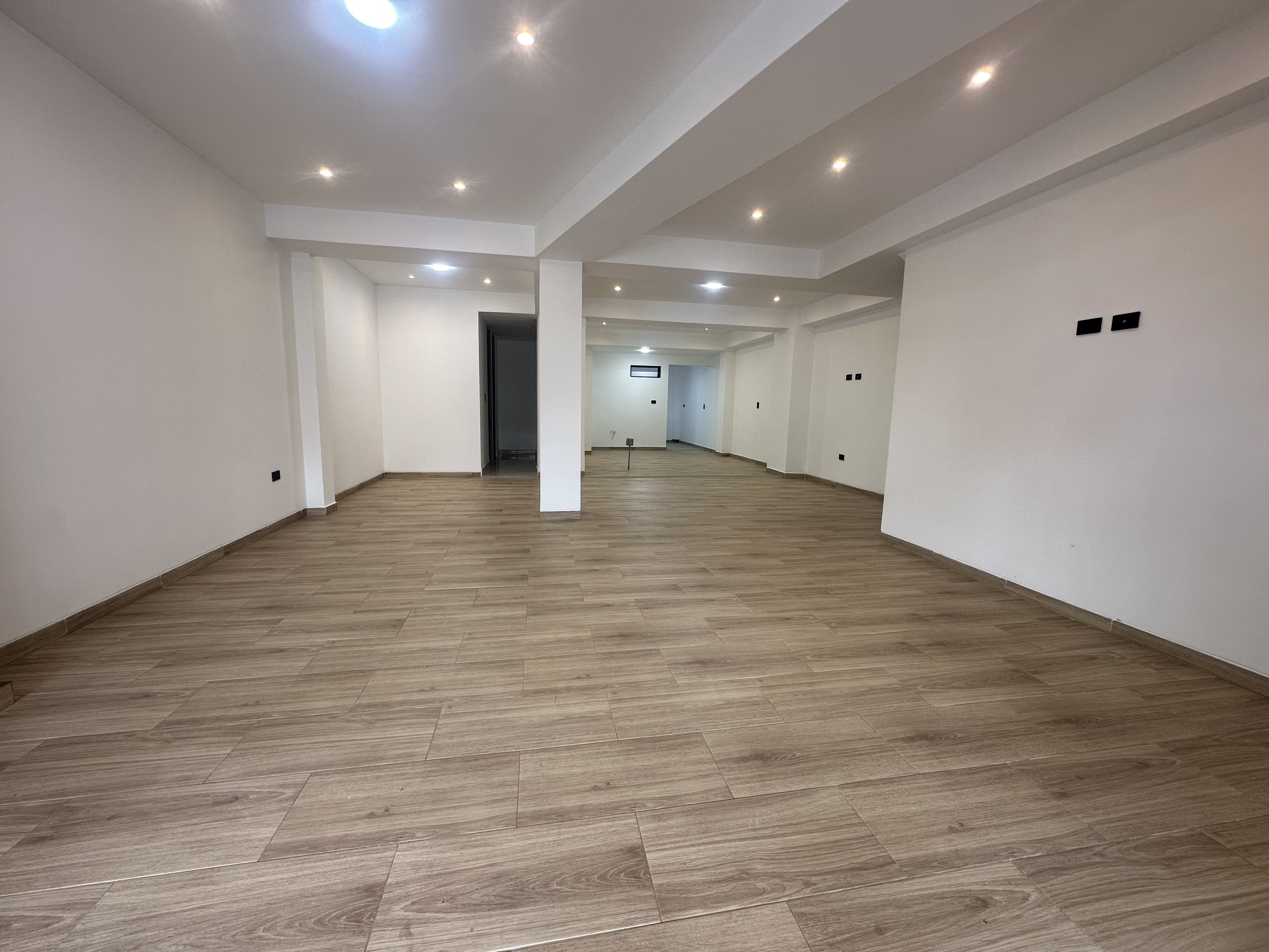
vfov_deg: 85.7
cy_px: 476
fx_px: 513
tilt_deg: -7.8
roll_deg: -2.0
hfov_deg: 102.1
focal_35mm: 14
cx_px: 634
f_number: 2.2
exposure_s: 1/99
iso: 80
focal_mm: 2.22
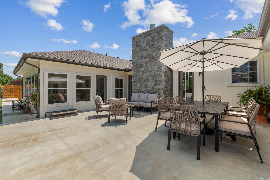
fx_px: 112
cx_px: 135
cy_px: 90
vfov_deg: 77.3
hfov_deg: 100.4
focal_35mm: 15
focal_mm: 10
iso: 400
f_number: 8
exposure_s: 1/1600
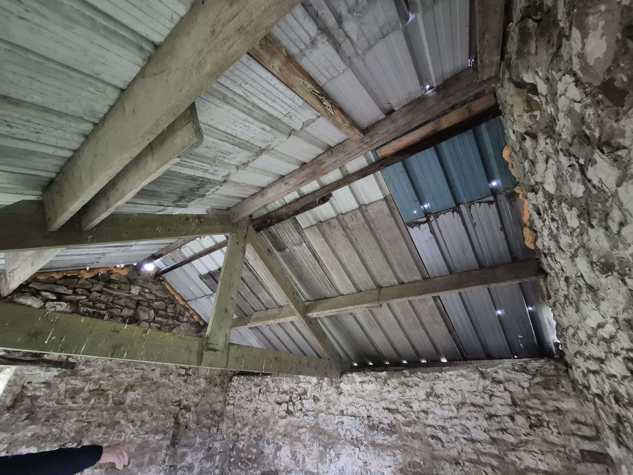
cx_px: 316
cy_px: 238
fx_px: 238
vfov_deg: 89.9
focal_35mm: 13
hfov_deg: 106.2
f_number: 2.2
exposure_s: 1/33
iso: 1250
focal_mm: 1.74
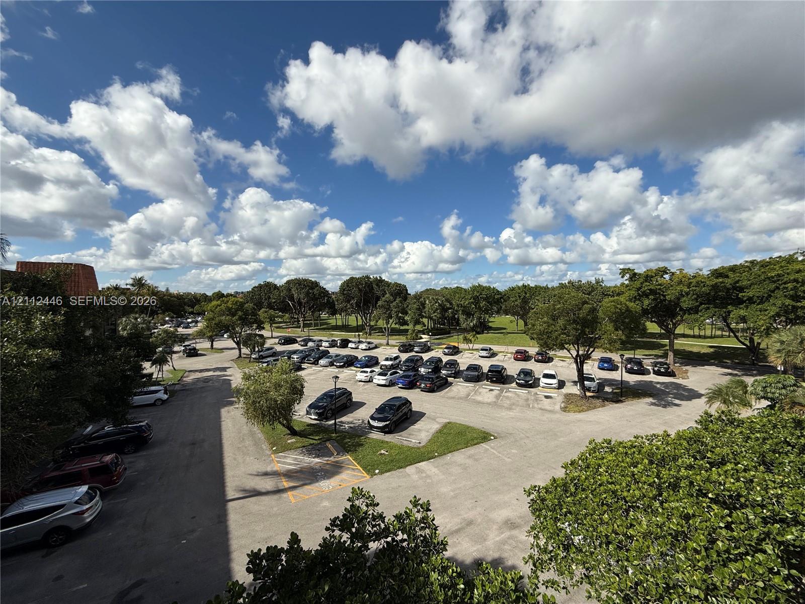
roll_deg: +0.4
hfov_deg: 102.1
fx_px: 326
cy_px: 302
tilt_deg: -0.8
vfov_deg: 85.7
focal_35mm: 14
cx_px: 402
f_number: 2.2
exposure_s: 1/3663
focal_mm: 2.22
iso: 50
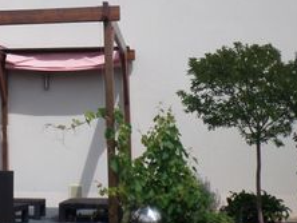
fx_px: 696
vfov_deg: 17.9
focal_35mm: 81
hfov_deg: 23.4
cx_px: 28
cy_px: 17
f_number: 10
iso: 80
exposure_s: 1/180
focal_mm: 5.5
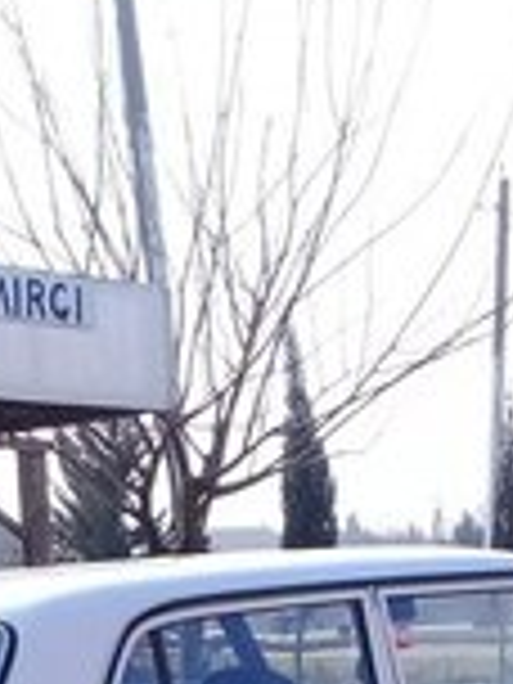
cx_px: 266
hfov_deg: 14.6
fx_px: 1996
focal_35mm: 101
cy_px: 1048
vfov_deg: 17.4
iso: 50
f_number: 2.2
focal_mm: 3.3
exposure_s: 1/462
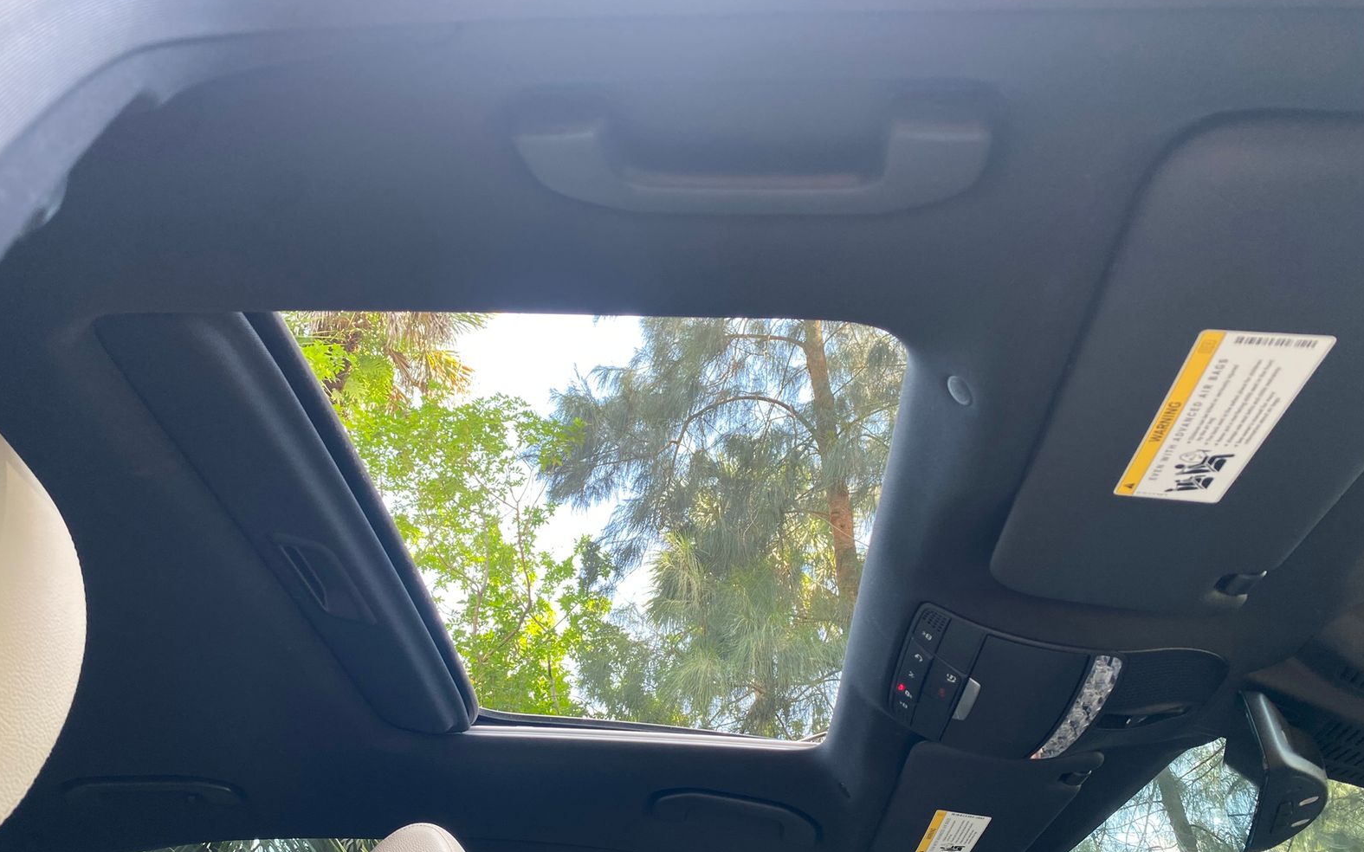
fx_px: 1041
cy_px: 500
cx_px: 675
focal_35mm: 28
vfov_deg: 44.4
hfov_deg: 66.5
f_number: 1.8
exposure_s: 1/121
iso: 100
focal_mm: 4.25
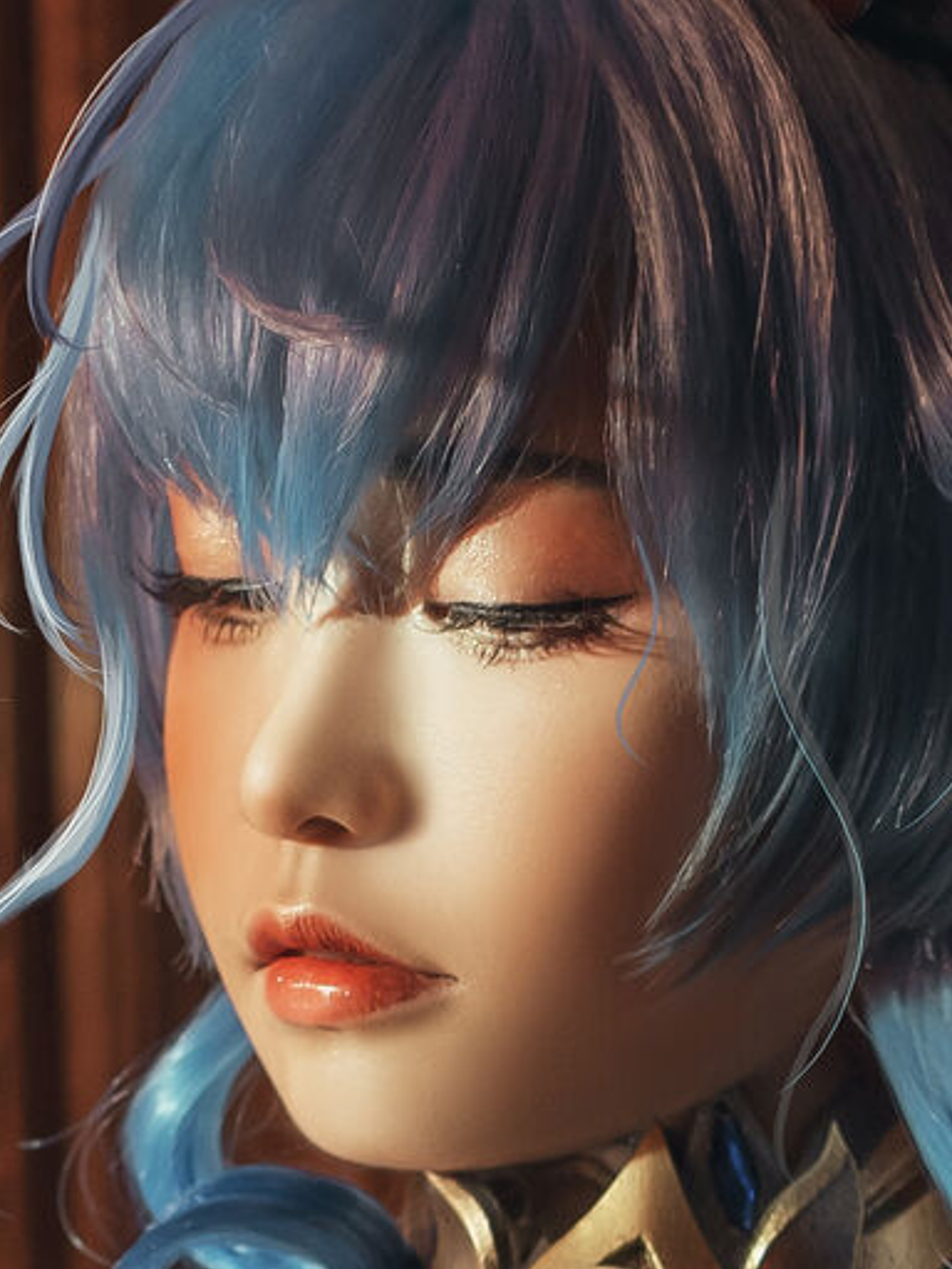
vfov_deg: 6.9
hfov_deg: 5.3
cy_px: 2573
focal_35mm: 279
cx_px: 684
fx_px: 10231
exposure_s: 1/40
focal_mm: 55
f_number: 2.8
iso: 200
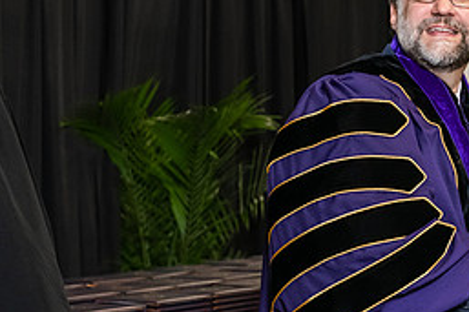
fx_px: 1940
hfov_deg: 13.6
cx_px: 471
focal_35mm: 149
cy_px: 149
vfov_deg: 9.2
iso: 2500
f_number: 5
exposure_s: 1/200
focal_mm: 66
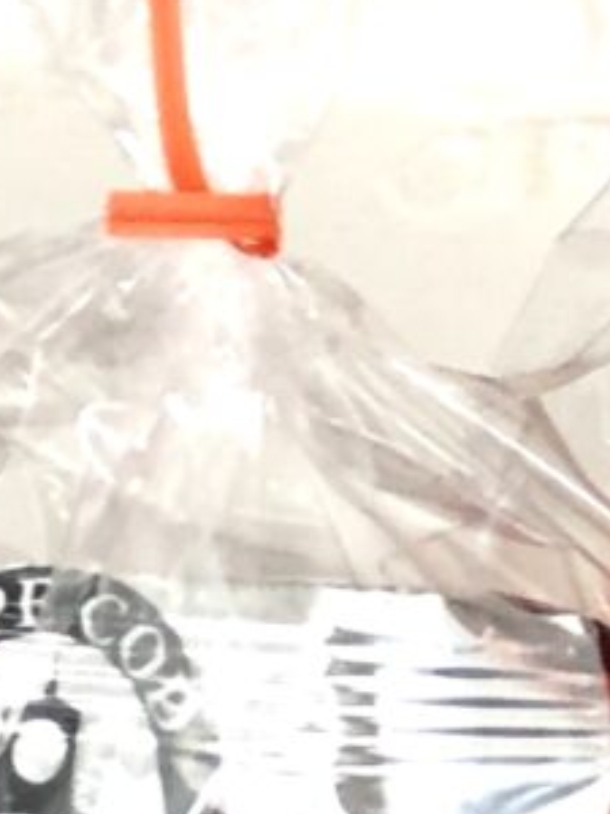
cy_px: 505
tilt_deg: -30.0
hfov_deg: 8.0
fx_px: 4206
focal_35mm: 179
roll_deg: -2.5
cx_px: 1177
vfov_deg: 11.0
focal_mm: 4
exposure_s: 1/30
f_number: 1.8
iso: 32
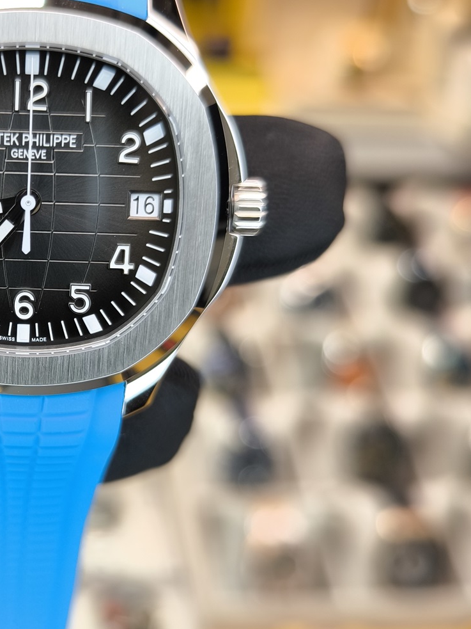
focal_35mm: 50
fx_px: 907
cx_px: 33
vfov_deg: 38.2
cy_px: 317
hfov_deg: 27.9
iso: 64
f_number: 1.9
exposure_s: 1/125
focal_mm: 6.92
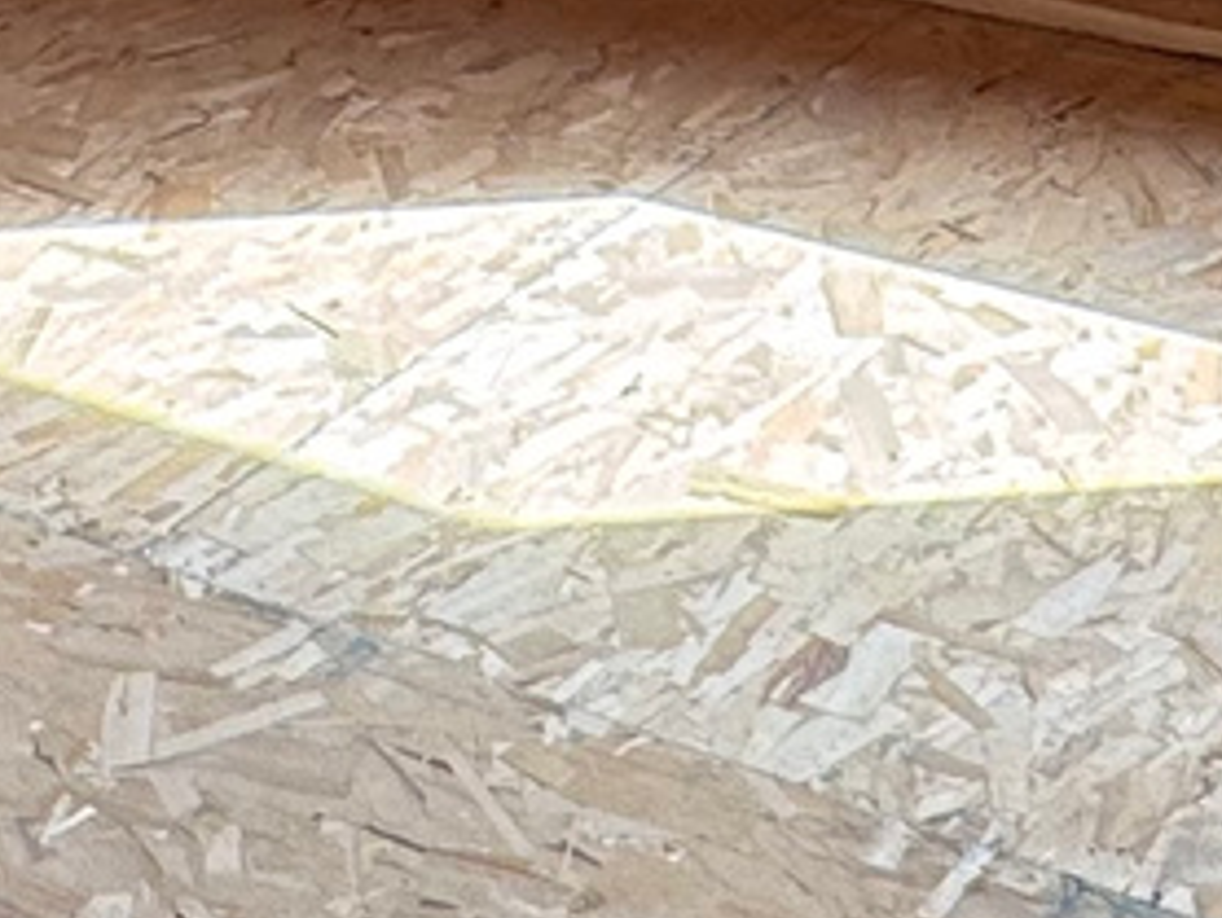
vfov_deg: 12.5
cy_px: -988
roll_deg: +0.5
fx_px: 3639
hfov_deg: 19.0
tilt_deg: -5.0
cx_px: 492
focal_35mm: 103
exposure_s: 1/147
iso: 40
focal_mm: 2.22
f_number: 2.2
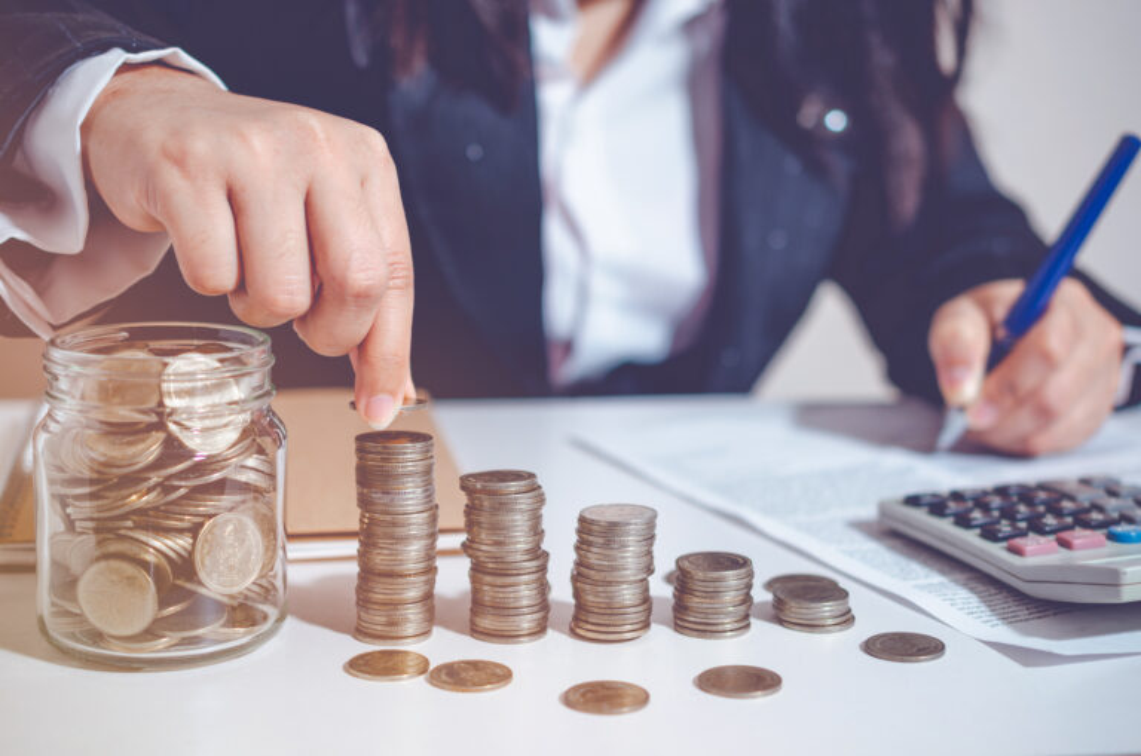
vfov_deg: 22.5
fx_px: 1898
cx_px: 570
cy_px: 378
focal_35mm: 60
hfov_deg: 33.5
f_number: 3.2
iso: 100
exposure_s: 1/125
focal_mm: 40
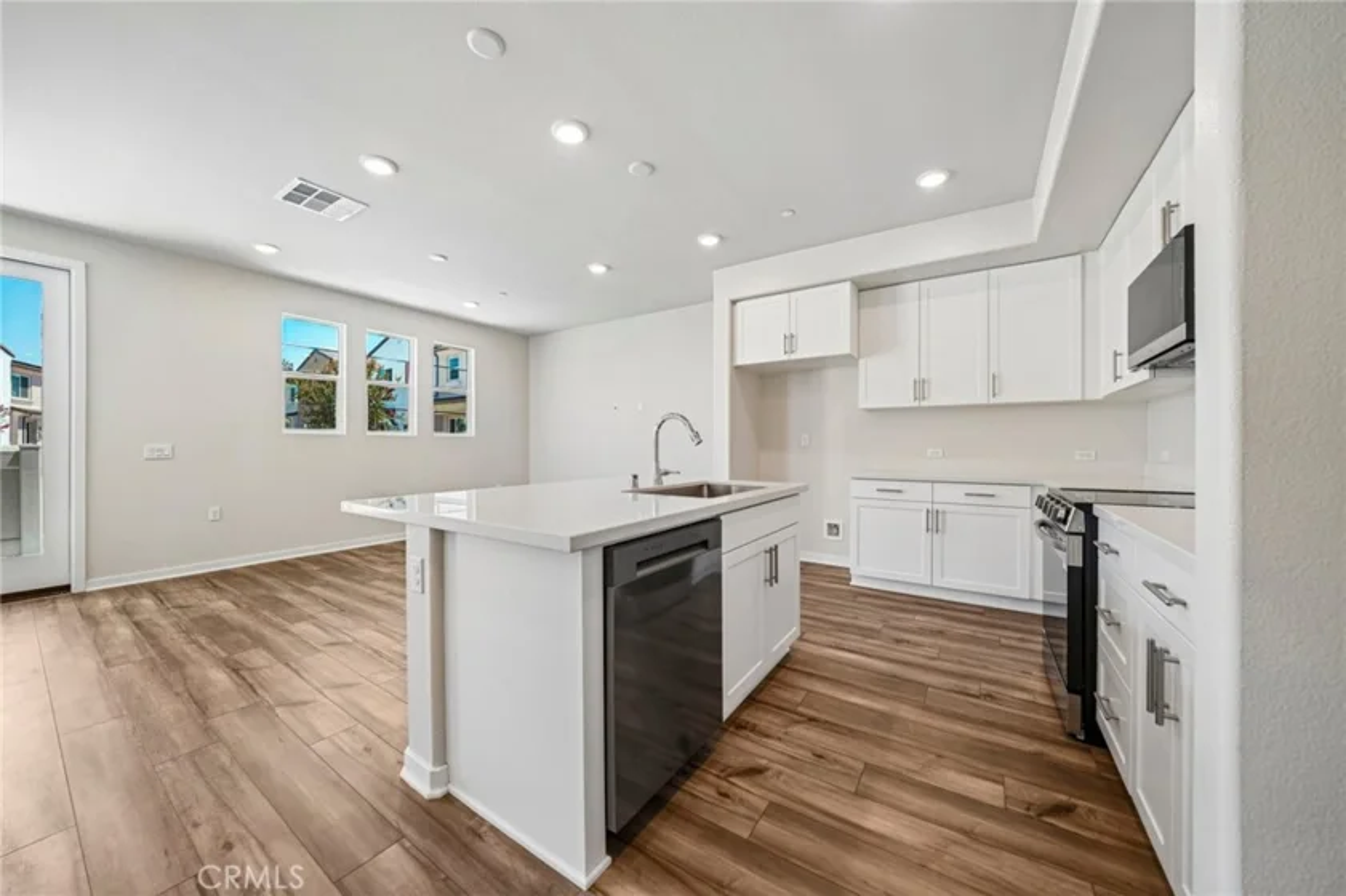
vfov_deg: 90.0
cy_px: 448
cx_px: 673
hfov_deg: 112.6
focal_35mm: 12
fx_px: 448
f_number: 7.1
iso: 400
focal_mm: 12
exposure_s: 1/13
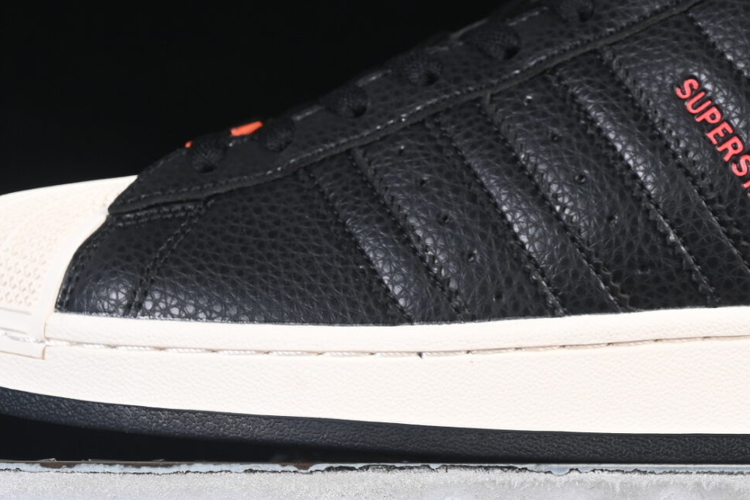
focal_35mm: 199
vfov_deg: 6.9
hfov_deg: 10.3
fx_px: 4145
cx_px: 614
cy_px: 55
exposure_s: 1/50
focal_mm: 50
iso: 160
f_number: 6.3
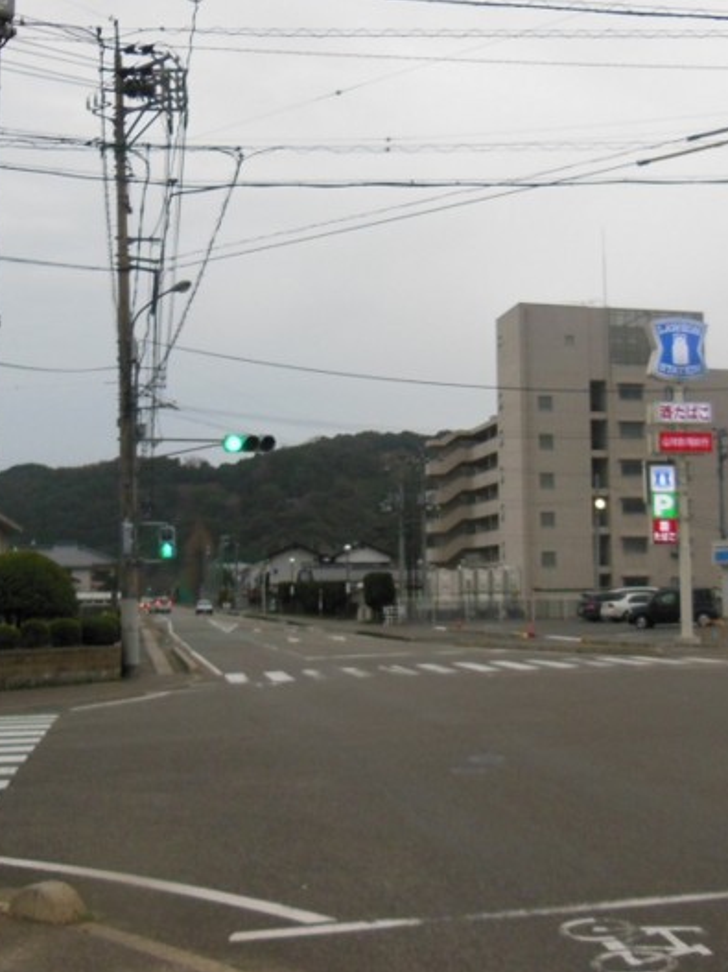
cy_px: 492
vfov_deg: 43.0
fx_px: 1234
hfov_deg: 32.8
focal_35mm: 44
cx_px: 417
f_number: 3.7
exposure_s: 1/250
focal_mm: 5.2
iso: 400
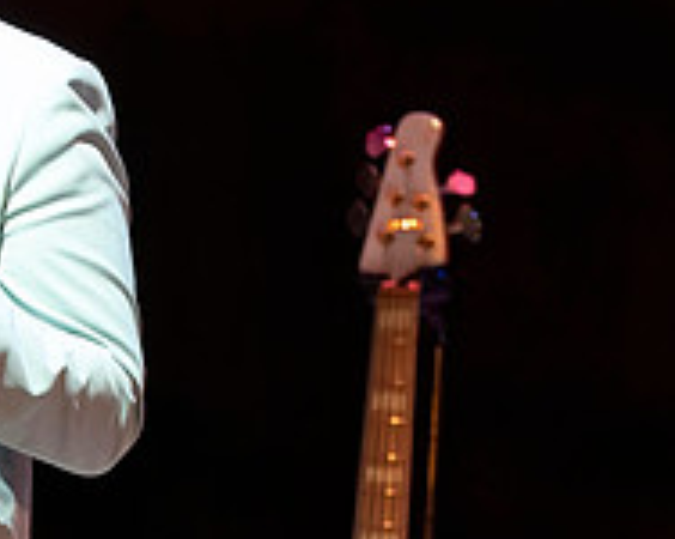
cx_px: -423
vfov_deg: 1.0
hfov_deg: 1.2
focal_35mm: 1602
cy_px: 682
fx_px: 31971
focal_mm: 330
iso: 6400
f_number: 7.1
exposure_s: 1/250
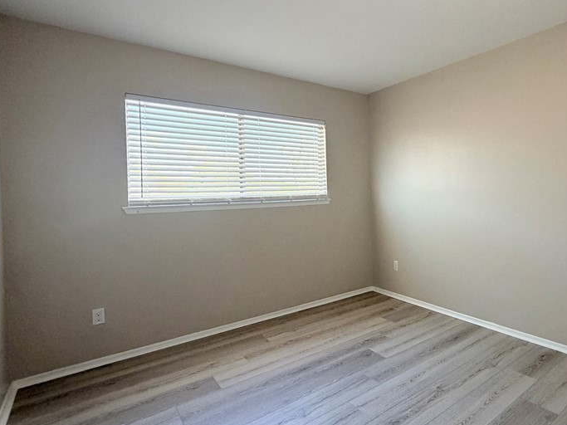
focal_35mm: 21
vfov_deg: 63.3
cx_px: 393
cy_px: 192
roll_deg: +1.6
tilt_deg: -1.3
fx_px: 344
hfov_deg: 75.7
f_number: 2.2
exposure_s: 1/121
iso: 250
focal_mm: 2.22
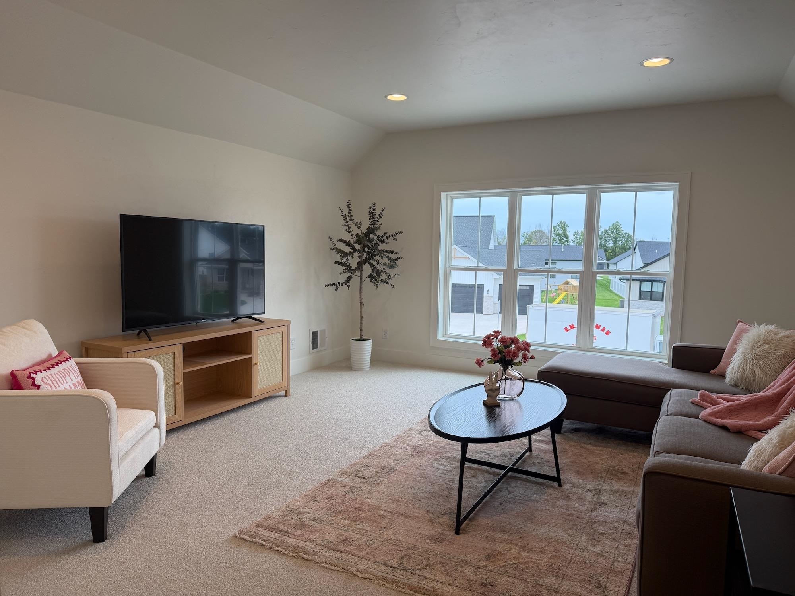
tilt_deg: -6.6
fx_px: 551
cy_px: 298
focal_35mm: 24
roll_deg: -1.0
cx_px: 398
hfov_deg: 71.6
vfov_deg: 56.8
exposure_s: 1/180
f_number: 1.78
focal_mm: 6.76
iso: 80
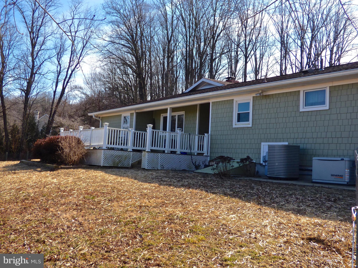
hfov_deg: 47.9
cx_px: 179
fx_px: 403
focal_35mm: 39
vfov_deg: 36.8
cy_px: 134
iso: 100
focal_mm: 6.8
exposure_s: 1/640
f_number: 3.5
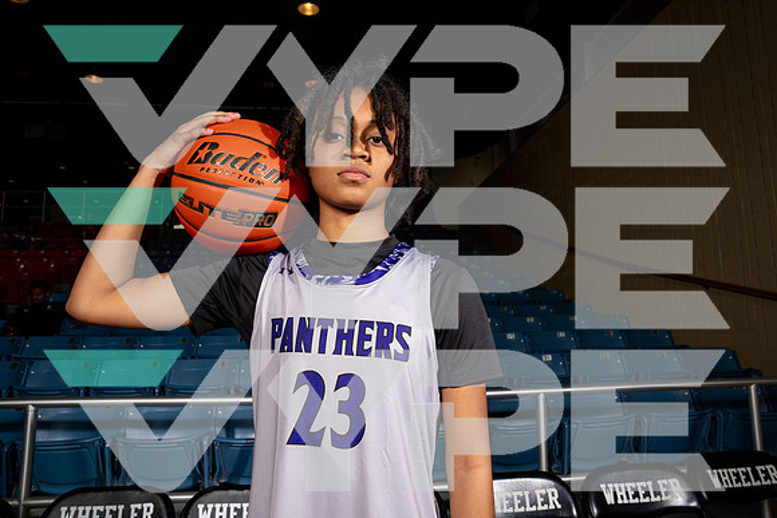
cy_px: 259
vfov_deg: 53.2
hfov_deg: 73.7
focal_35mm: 24
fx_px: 518
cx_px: 388
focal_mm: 24
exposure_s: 1/125
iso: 250
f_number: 7.1
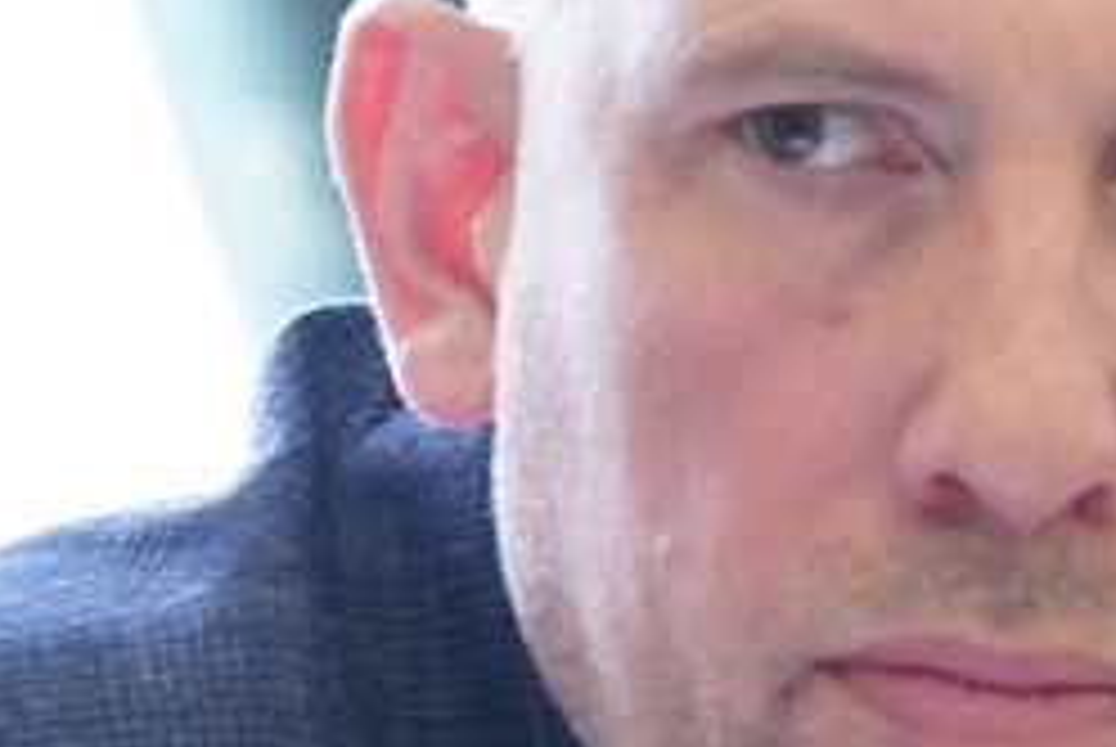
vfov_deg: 1.8
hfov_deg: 2.6
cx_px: 2378
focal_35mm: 774
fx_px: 24022
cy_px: 666
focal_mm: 122
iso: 4000
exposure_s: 1/200
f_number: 3.5
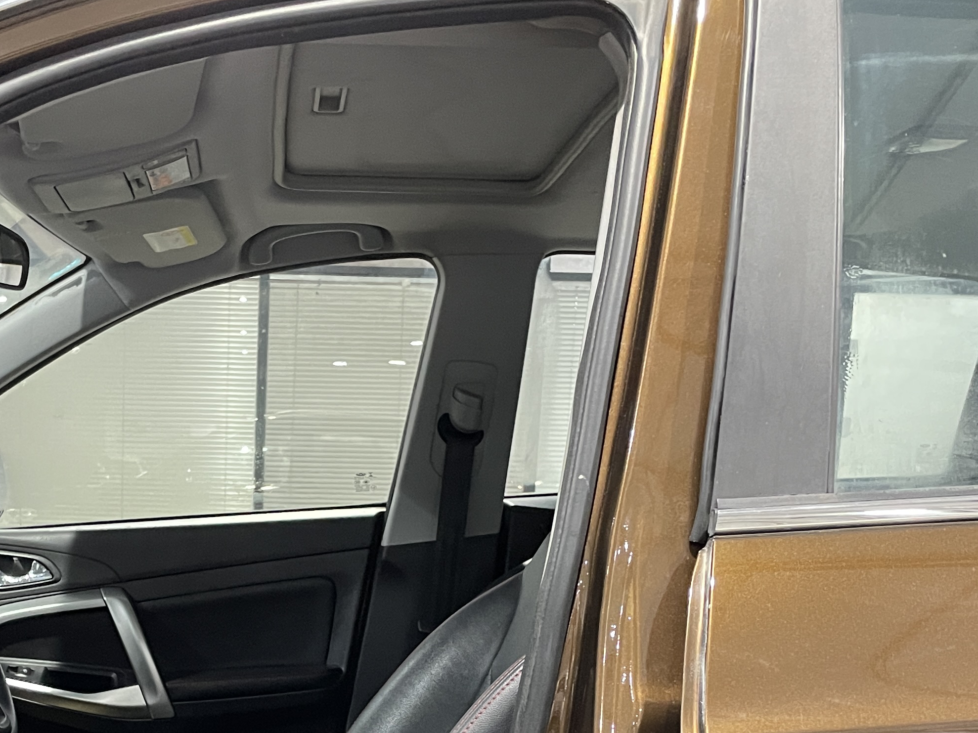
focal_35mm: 53
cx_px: 240
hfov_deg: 35.3
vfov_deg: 26.2
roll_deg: -1.1
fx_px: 1497
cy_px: 721
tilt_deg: -9.7
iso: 500
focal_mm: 4.2
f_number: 1.6
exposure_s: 1/25
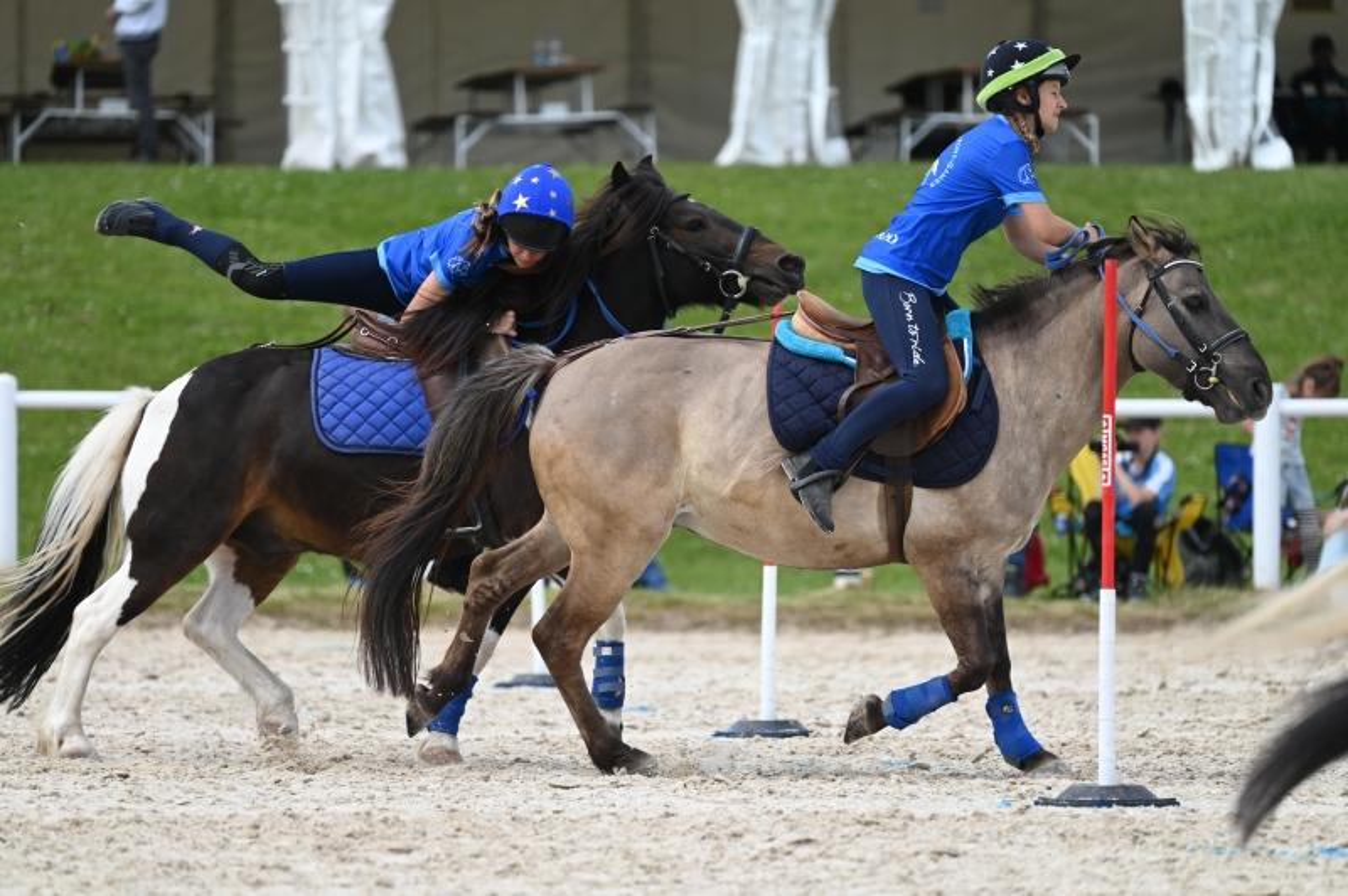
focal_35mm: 310
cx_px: 674
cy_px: 448
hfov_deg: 6.7
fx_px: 11598
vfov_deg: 4.4
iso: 450
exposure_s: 1/1250
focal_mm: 310
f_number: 5.3
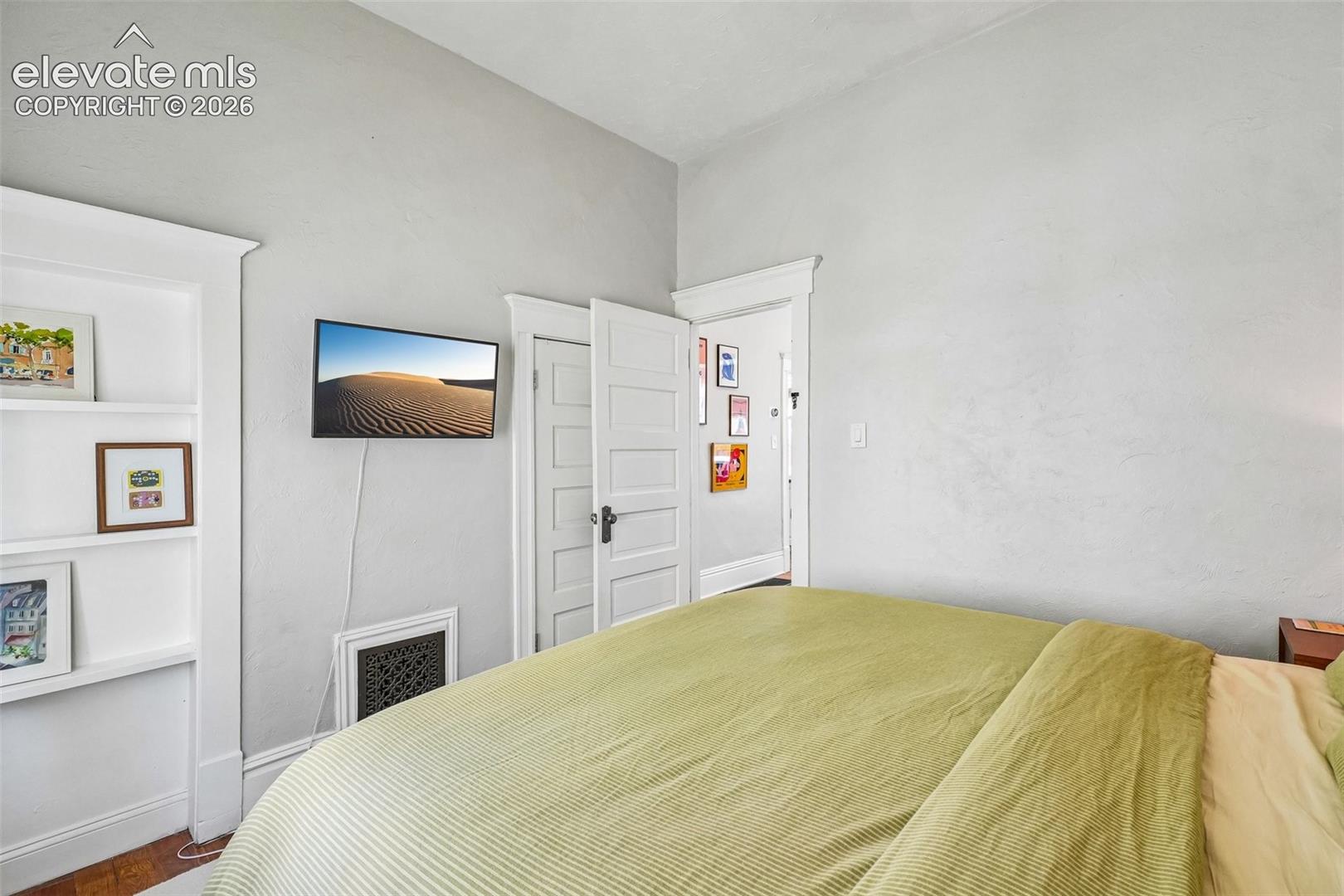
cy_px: 448
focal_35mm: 16
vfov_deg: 74.1
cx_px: 672
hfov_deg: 97.1
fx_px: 594
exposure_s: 1/20
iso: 800
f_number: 8
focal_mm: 10.6
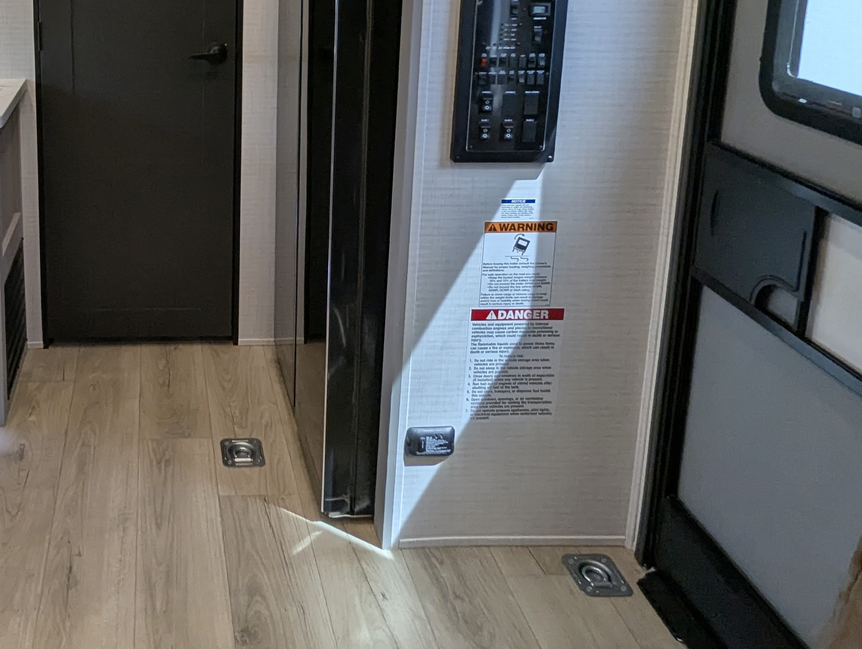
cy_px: 55
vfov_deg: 37.8
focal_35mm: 35
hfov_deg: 49.7
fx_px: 873
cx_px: 183
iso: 77
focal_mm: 2.35
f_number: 2.2
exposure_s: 1/110
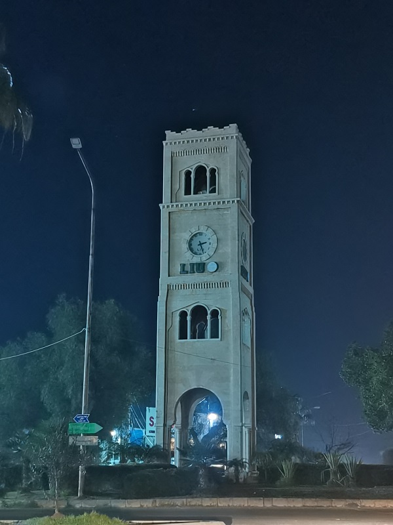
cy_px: 262
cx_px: 196
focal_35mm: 60
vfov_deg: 32.2
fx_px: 908
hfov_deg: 24.4
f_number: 1.4
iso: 1000
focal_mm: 4.66
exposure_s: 4
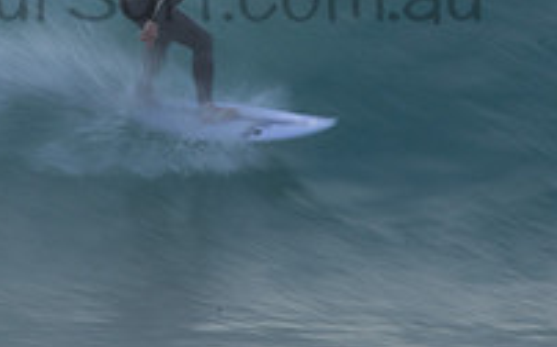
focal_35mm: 2195
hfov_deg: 1.0
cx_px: 190
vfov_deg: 0.6
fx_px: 33302
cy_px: -43
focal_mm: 500
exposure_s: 1/20
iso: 100
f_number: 25
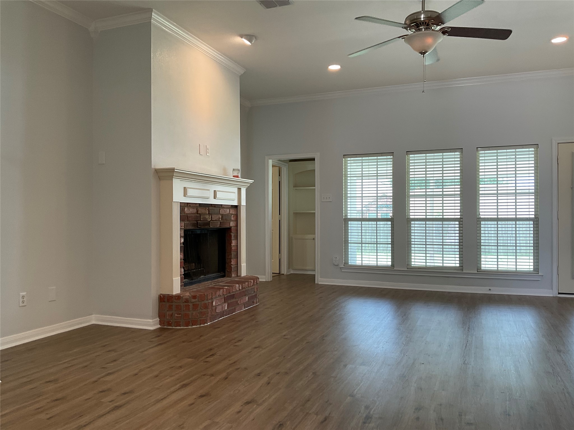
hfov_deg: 61.7
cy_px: 215
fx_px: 481
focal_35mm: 29
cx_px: 287
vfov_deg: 48.2
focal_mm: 3
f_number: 1.8
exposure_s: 1/60
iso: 40
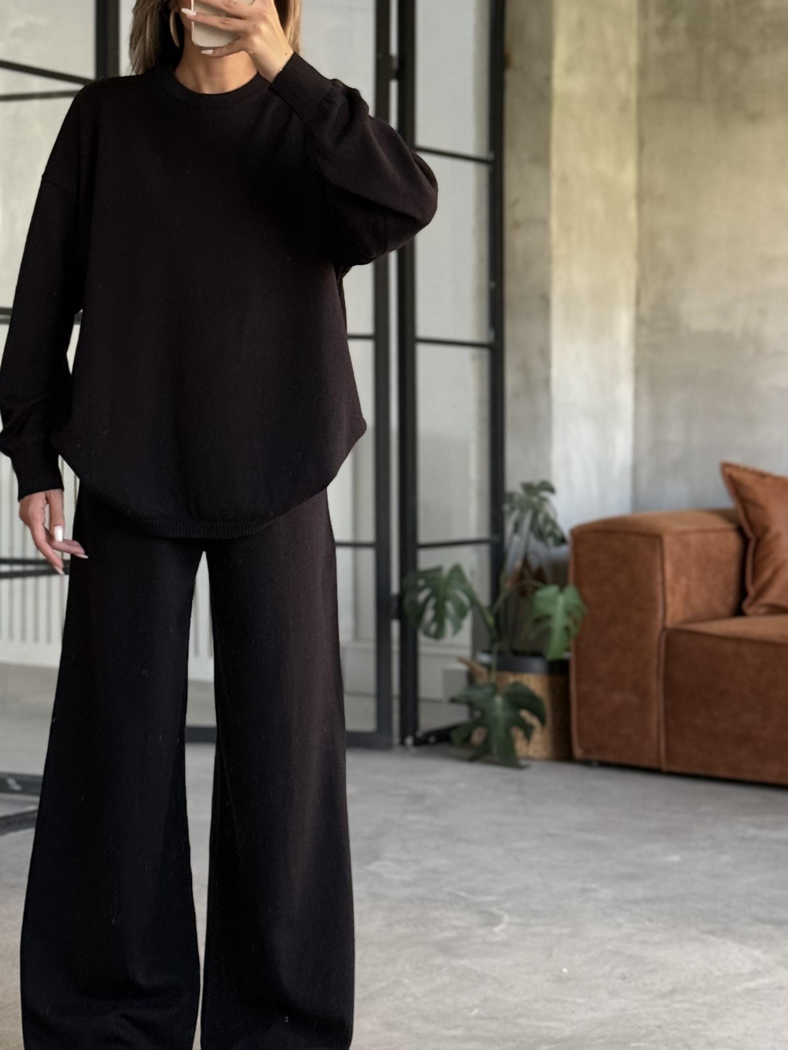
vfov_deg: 24.0
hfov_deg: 18.1
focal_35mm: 81
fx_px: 2458
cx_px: 199
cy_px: 320
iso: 250
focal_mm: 6.76
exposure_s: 1/60
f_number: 1.78
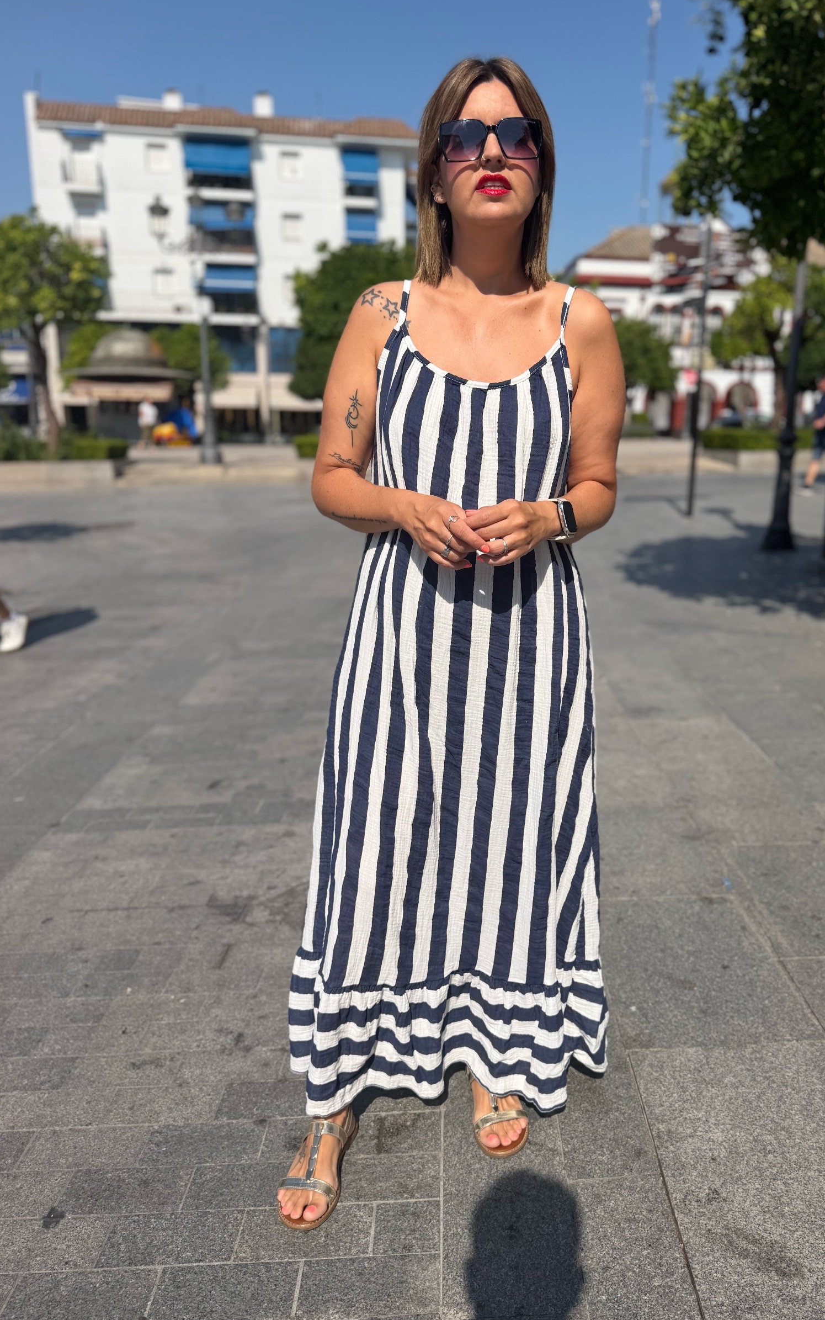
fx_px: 935
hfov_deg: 47.3
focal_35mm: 26
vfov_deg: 70.4
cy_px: 660
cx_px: 501
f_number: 1.78
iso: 80
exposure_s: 1/7353
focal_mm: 6.76
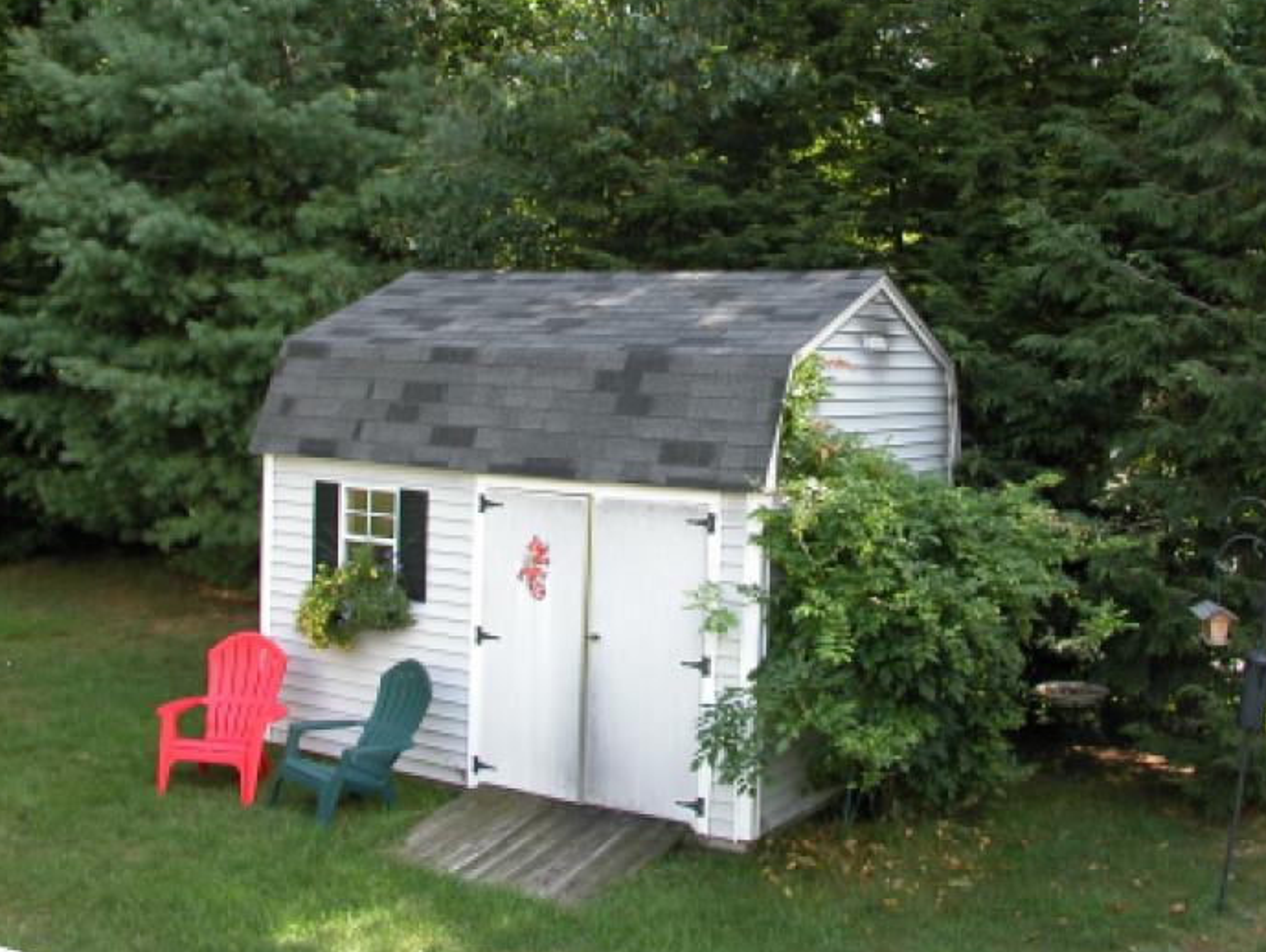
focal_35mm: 52
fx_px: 1903
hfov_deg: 36.8
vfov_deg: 27.9
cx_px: 698
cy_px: 341
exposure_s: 1/108
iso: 100
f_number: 3.5
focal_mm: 8.9
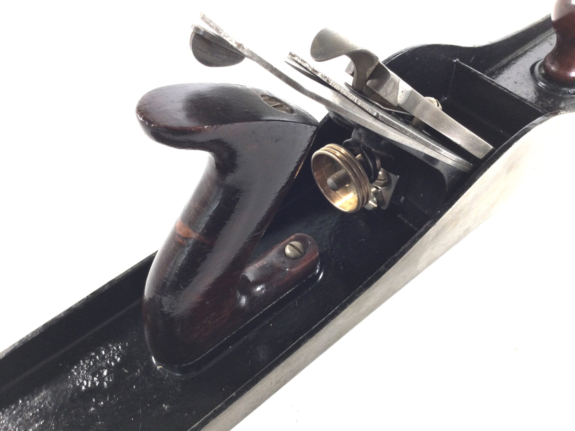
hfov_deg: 58.4
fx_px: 515
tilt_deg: -52.2
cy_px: 216
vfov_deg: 45.4
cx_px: 288
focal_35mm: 31
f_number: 2.4
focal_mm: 3.3
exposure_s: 1/50
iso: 32
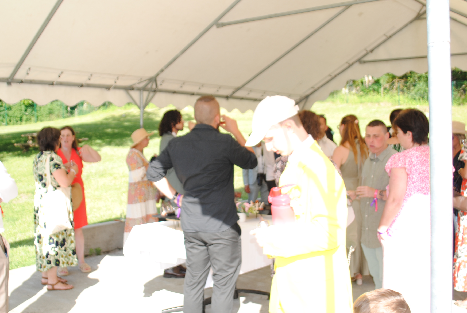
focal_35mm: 39
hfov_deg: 49.5
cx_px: 229
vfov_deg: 34.3
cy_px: 157
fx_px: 506
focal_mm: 18
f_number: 9
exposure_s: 1/200
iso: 100
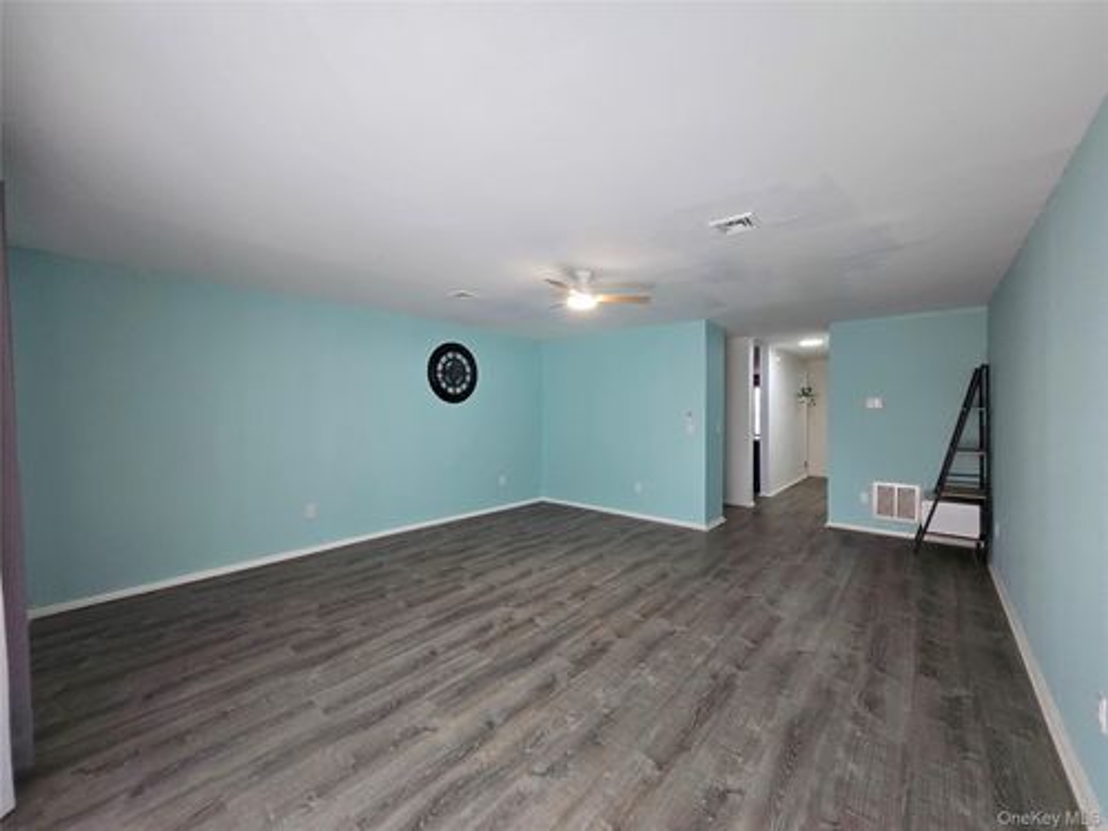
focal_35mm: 13
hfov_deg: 106.2
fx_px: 416
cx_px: 554
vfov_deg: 89.9
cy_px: 416
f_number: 2.2
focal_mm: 1.7
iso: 125
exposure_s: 1/60
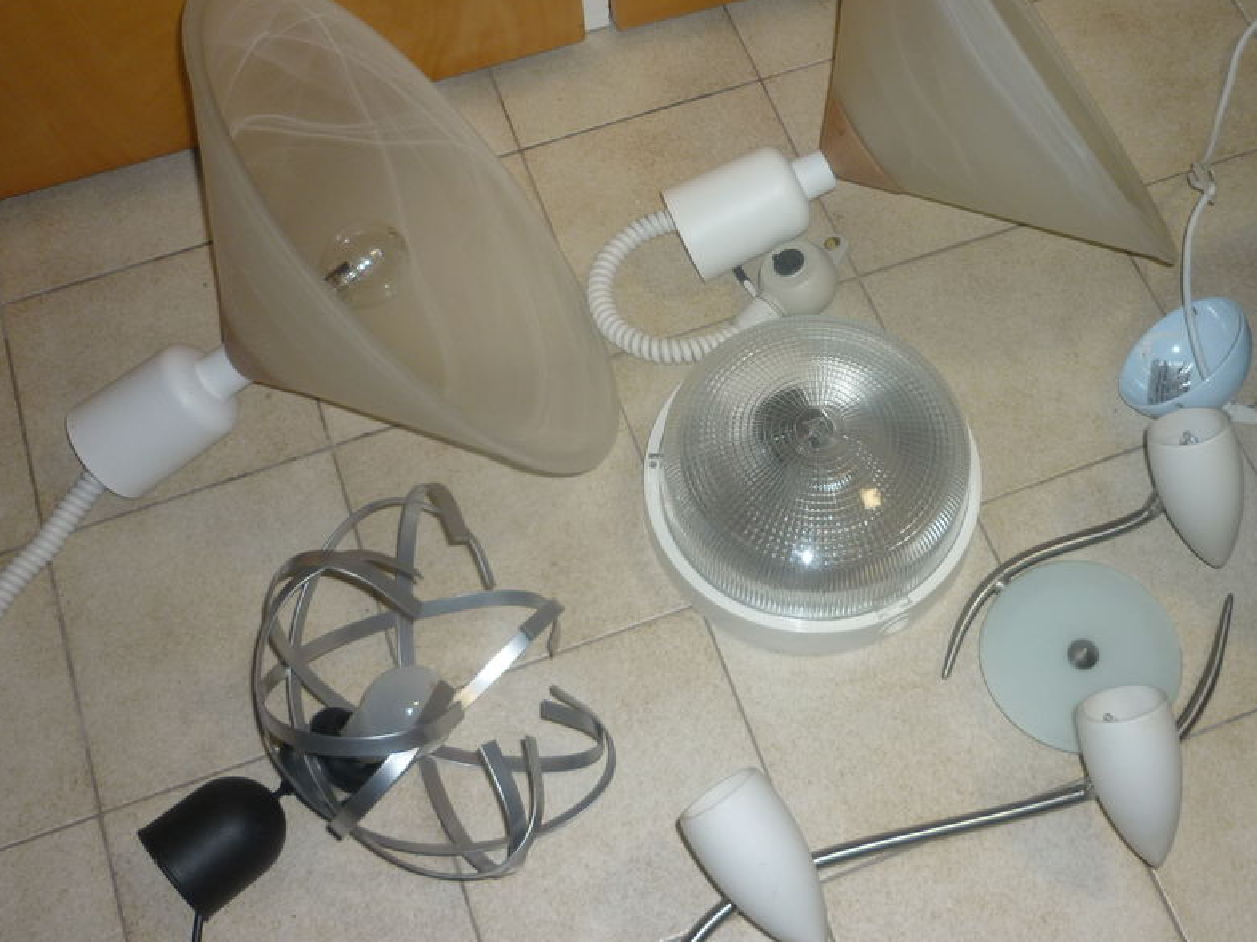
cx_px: 763
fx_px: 1525
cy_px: 441
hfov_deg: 44.5
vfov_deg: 34.3
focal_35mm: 42
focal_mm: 5.5
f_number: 2.8
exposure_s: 1/30
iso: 100
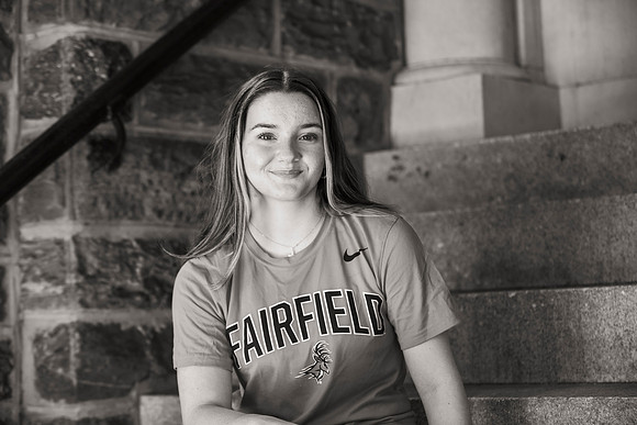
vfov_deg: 17.2
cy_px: 209
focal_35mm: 79
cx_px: 324
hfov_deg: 25.6
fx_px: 1403
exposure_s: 1/80
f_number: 3.5
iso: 320
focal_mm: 78
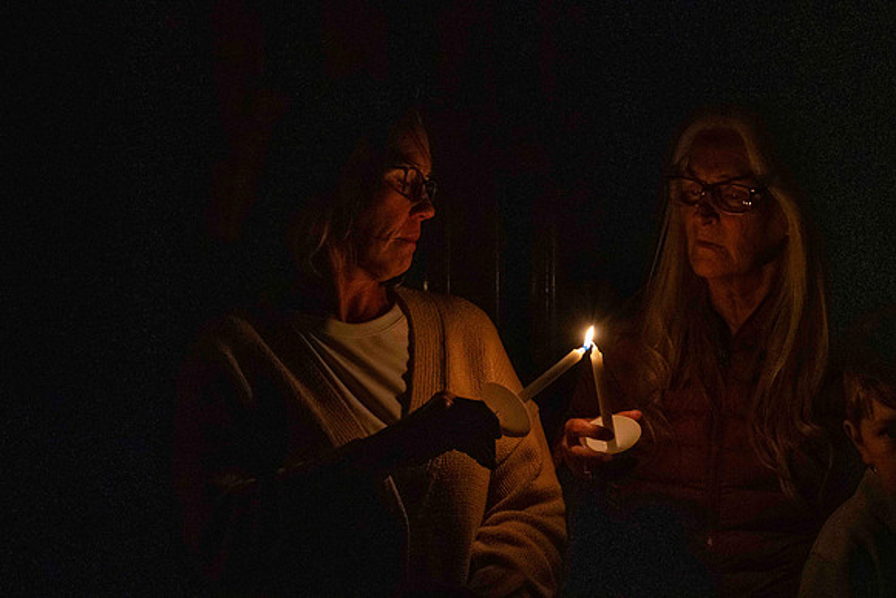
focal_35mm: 74
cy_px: 235
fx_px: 1842
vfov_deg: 18.4
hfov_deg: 27.3
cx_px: 353
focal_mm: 61
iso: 8000
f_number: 6.3
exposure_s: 1/40
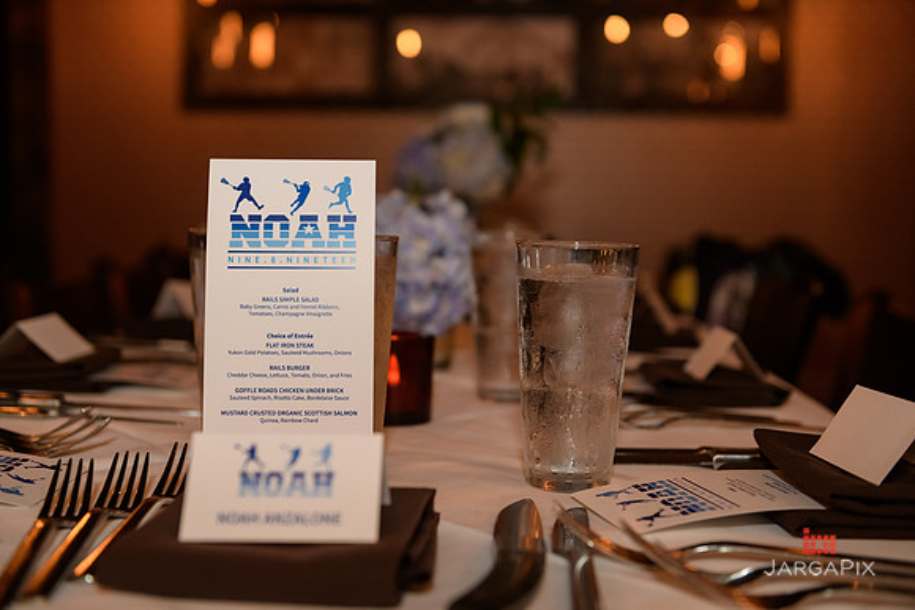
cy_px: 305
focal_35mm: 48
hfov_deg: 41.1
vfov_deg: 28.1
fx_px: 1220
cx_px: 458
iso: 1600
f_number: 3.2
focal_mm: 48
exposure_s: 1/125
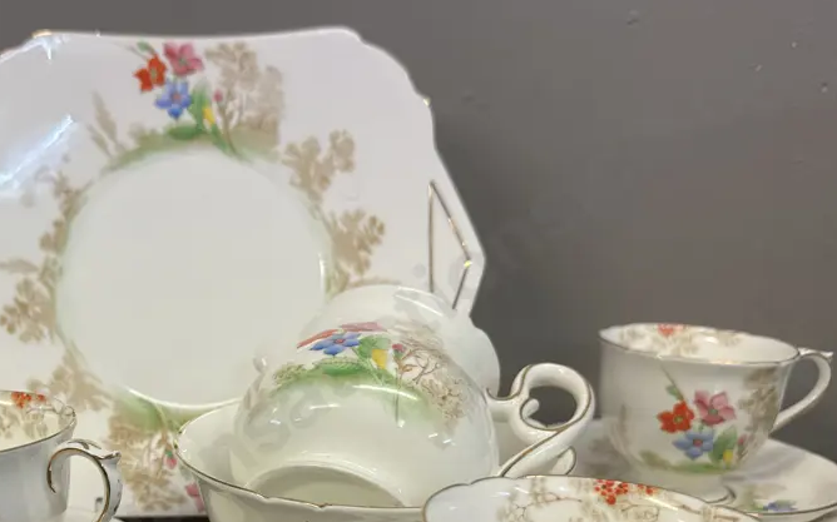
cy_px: 439
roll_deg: +0.0
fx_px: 889
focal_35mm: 39
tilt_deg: -17.2
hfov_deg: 49.2
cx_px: 252
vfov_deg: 31.6
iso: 100
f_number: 1.78
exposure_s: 1/100
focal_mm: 6.86
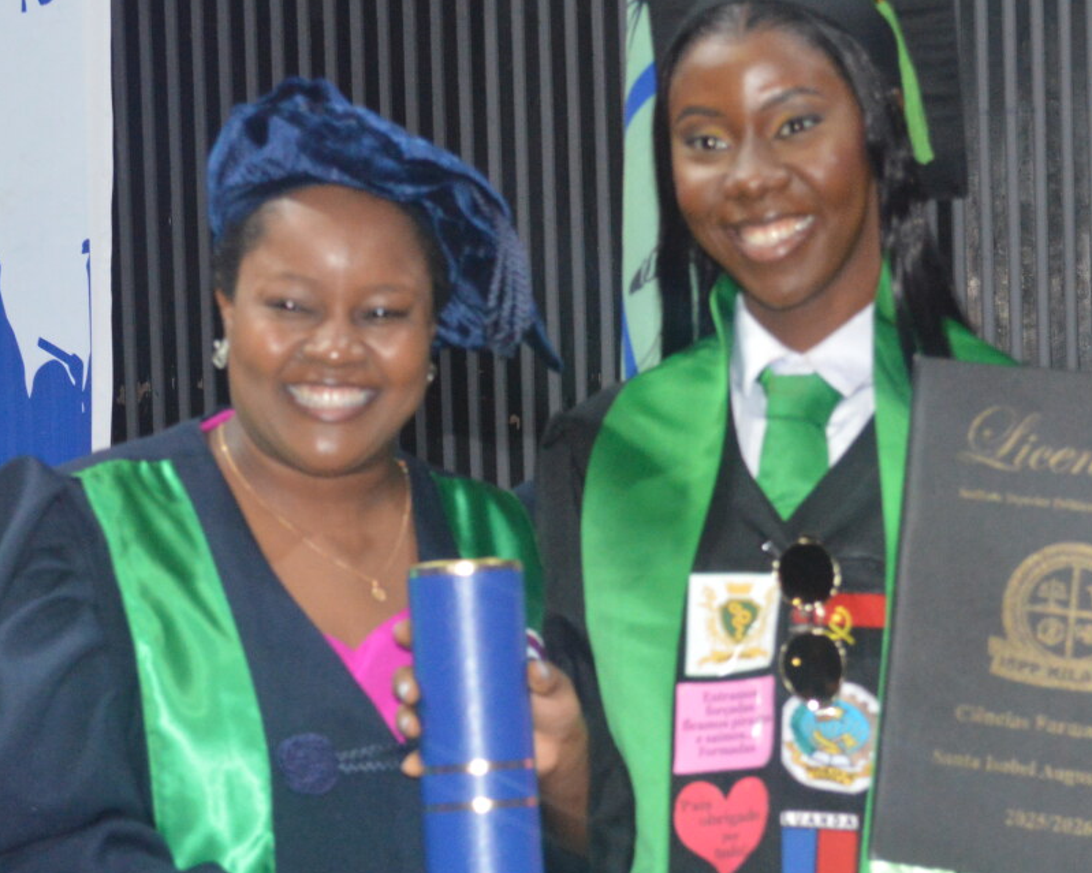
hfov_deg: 17.9
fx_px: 3458
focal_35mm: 107
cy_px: 526
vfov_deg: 14.4
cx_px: 563
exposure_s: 1/60
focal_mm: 38
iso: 1800
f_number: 5
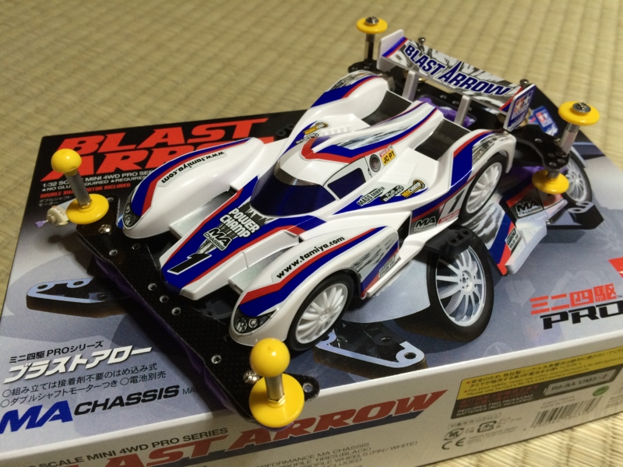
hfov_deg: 61.7
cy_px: 234
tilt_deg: -44.3
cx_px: 312
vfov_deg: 48.2
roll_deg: -1.1
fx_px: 522
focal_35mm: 29
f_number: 2.2
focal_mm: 4.15
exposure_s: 1/30
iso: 64
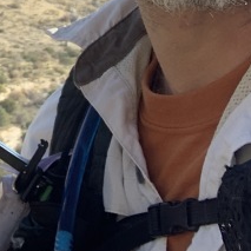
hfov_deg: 12.2
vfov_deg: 12.0
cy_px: -165
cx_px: -123
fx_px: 1116
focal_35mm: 136
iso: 25
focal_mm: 2.87
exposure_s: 1/121
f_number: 2.2
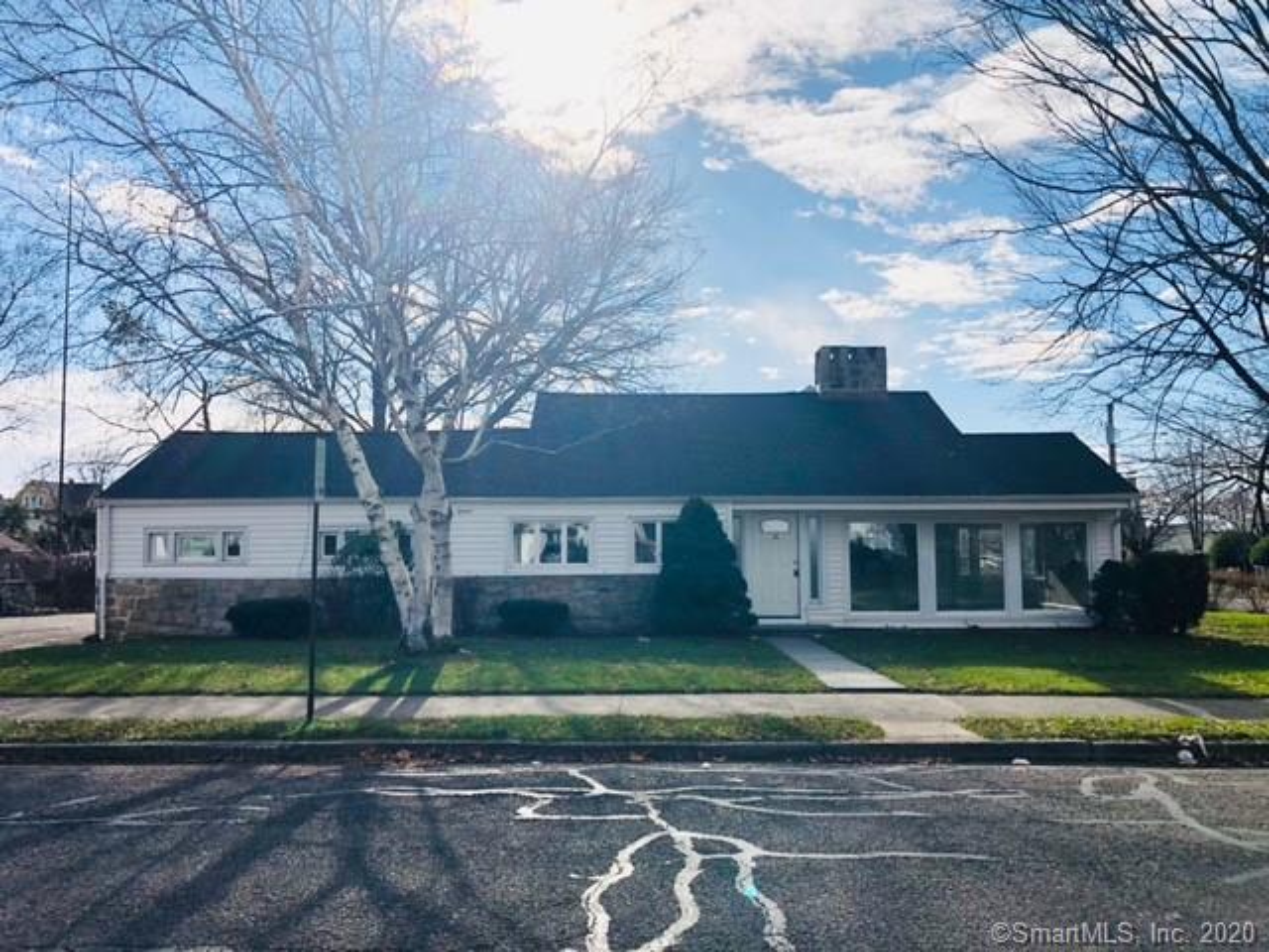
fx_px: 1026
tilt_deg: +4.6
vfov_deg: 49.7
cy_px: 476
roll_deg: +0.6
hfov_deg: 63.4
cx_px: 634
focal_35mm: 28
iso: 20
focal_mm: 3.99
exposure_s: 1/4425
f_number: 1.8
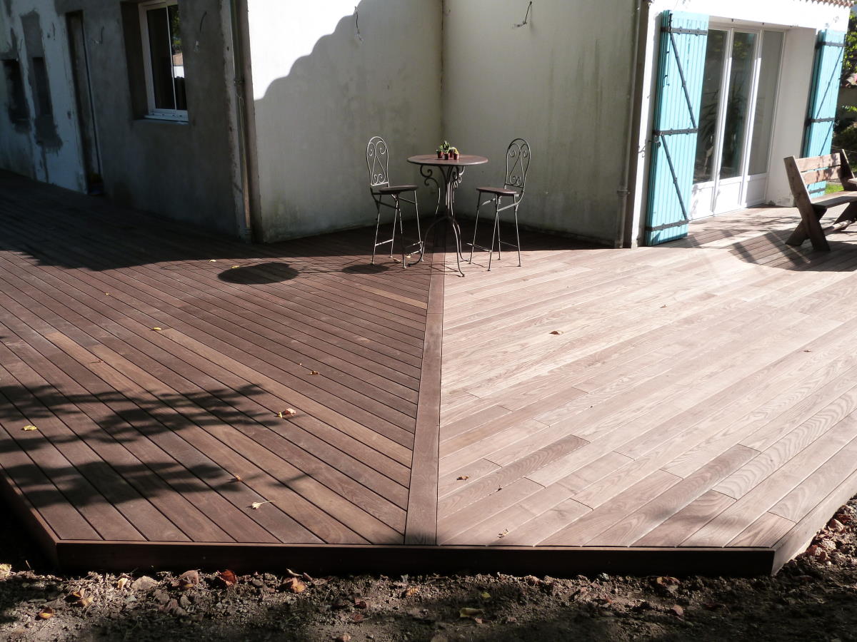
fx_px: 767
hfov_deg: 58.4
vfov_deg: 45.4
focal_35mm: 31
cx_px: 428
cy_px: 321
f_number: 5.6
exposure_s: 1/250
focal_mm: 5.4
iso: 160
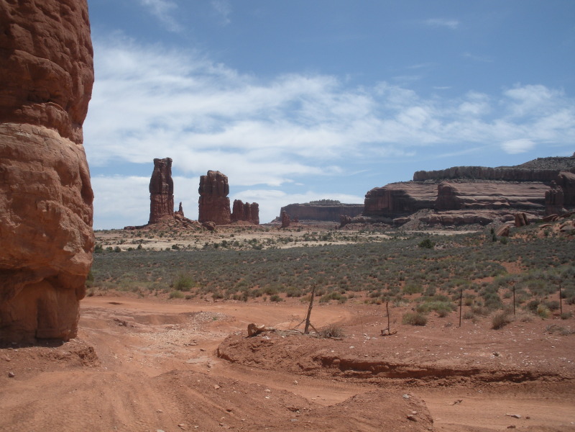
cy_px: 216
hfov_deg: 51.4
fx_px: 598
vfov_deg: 39.7
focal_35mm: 36
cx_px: 288
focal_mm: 6.3
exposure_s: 1/462
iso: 64
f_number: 5.6
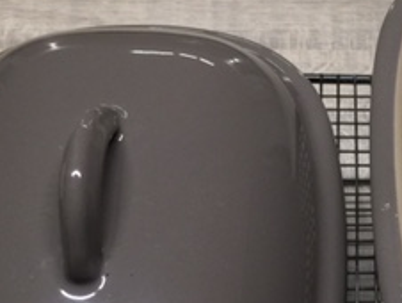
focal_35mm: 82
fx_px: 953
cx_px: 413
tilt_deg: -59.4
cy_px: 262
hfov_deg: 22.8
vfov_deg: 17.8
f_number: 2.2
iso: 80
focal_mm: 4.15
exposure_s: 1/17
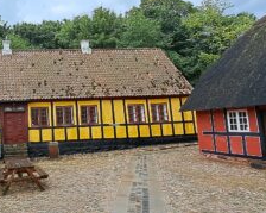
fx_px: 268
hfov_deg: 48.3
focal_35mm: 34
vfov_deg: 43.3
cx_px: 36
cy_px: 98
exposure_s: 1/295
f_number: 2.2
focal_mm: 1.74
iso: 50
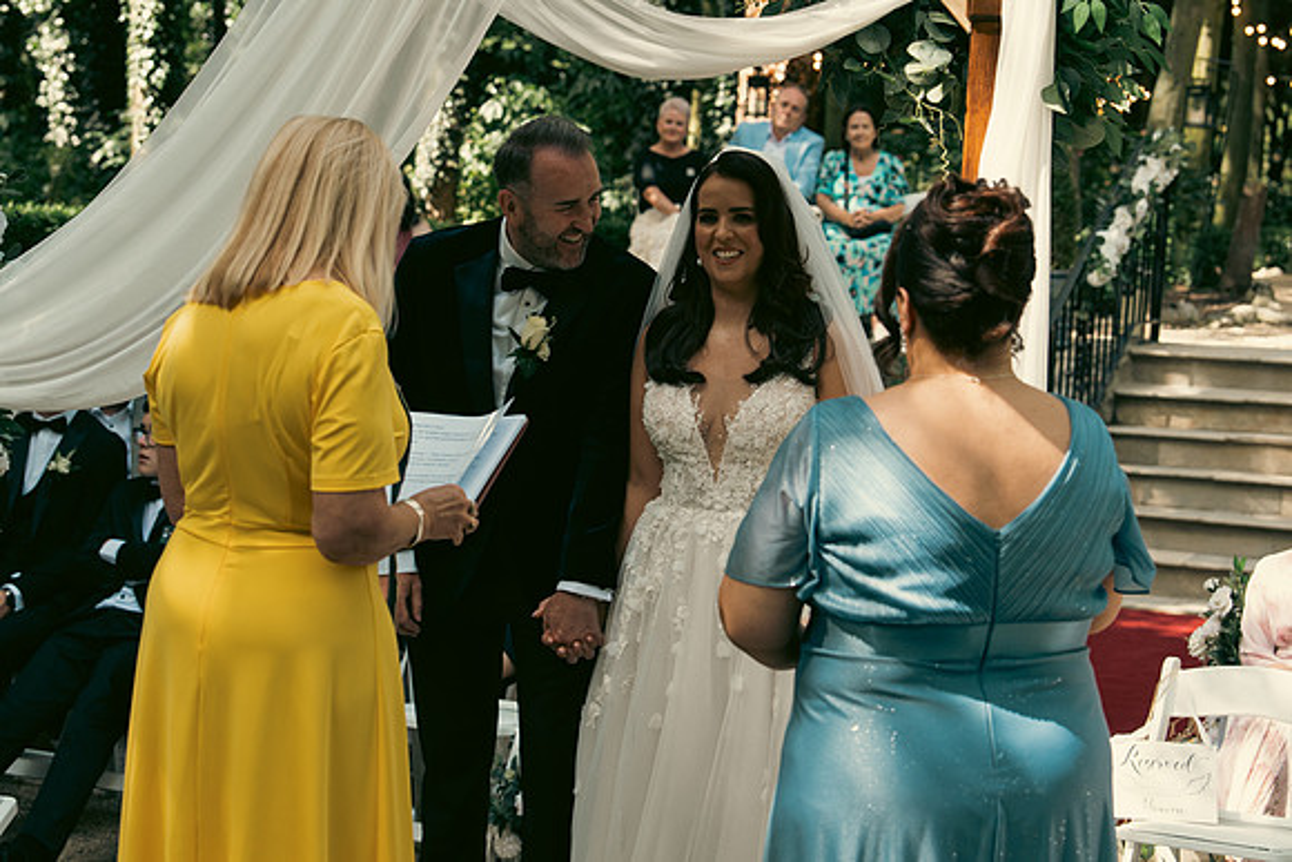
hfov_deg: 27.0
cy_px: 431
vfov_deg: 18.2
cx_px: 646
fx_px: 2692
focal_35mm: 75
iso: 160
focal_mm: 50
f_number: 3.5
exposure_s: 1/200
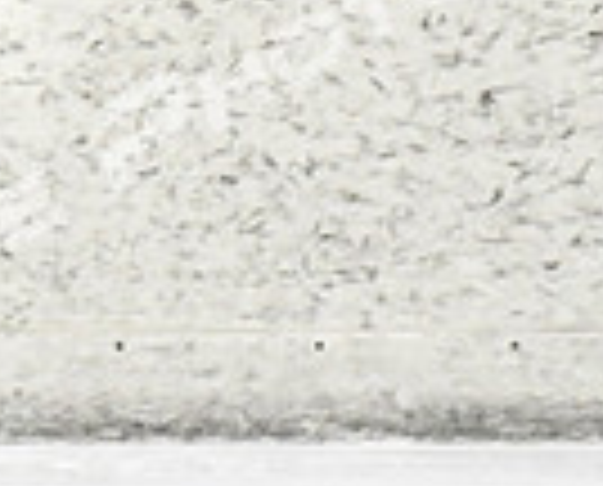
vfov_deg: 1.5
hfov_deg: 1.8
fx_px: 19027
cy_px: -196
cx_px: -567
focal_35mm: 1063
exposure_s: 1/1250
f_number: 2.8
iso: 5000
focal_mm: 175
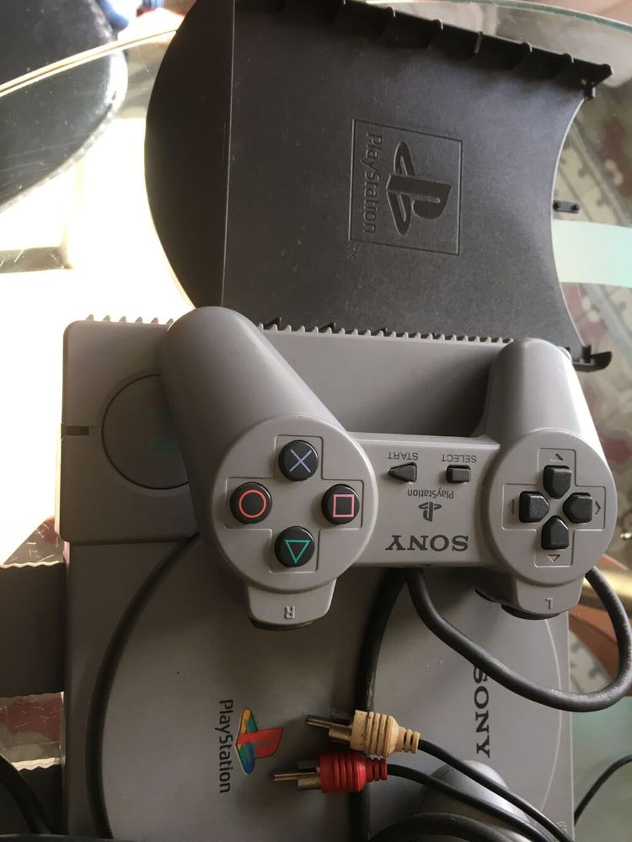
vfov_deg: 61.7
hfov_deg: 48.2
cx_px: 316
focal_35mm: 29
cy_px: 421
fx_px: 706
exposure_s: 1/33
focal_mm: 4.15
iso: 25
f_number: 2.2
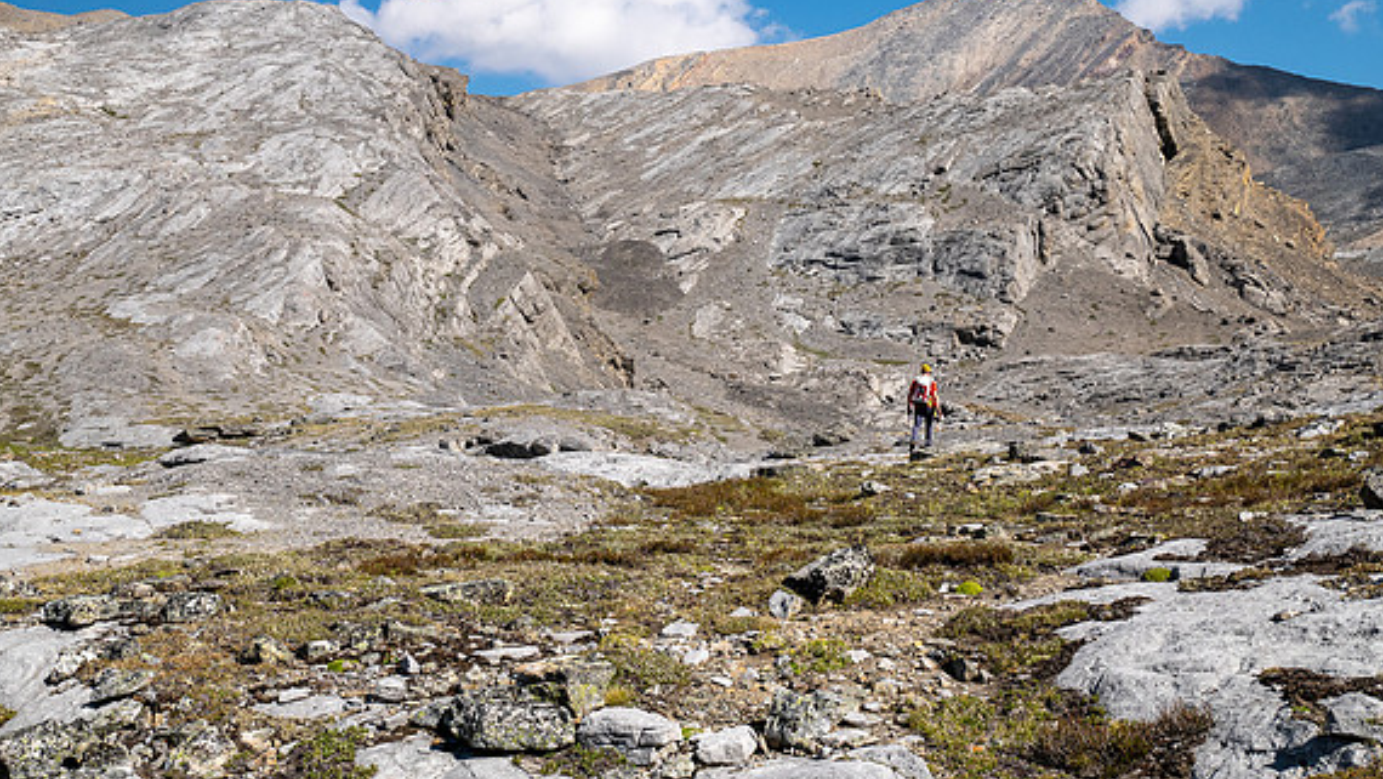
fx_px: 1871
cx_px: 696
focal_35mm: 51
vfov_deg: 23.5
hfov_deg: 40.6
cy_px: 300
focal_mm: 23
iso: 200
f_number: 8
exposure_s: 1/250
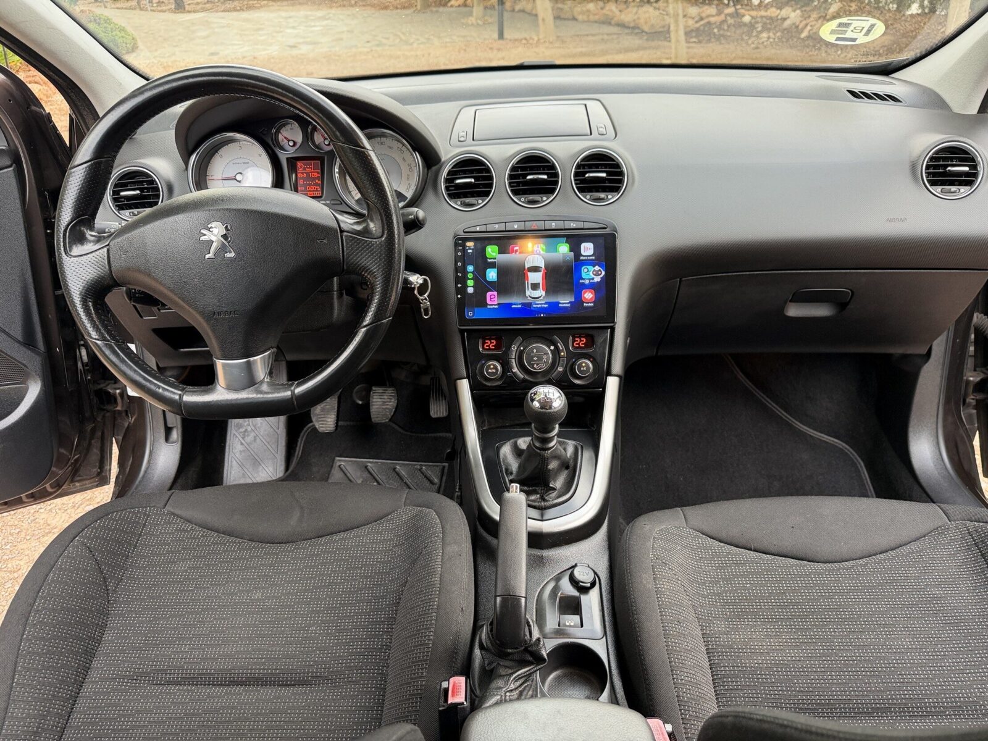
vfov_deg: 56.8
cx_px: 494
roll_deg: +2.2
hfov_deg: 71.6
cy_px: 370
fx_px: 685
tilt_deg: -32.2
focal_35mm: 24
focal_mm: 6.76
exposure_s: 1/100
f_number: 1.78
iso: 200
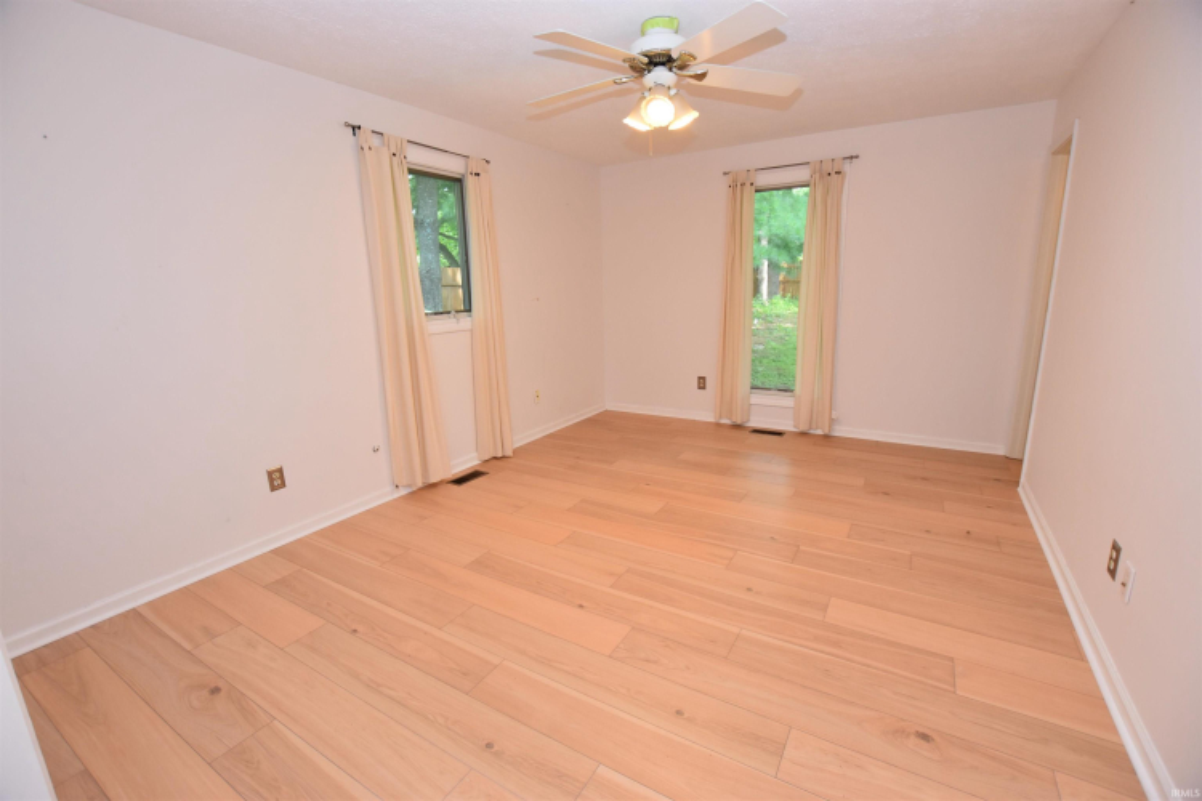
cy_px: 400
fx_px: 501
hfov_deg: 100.4
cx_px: 601
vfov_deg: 77.3
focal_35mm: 15
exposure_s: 1/160
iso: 800
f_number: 4.5
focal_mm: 10
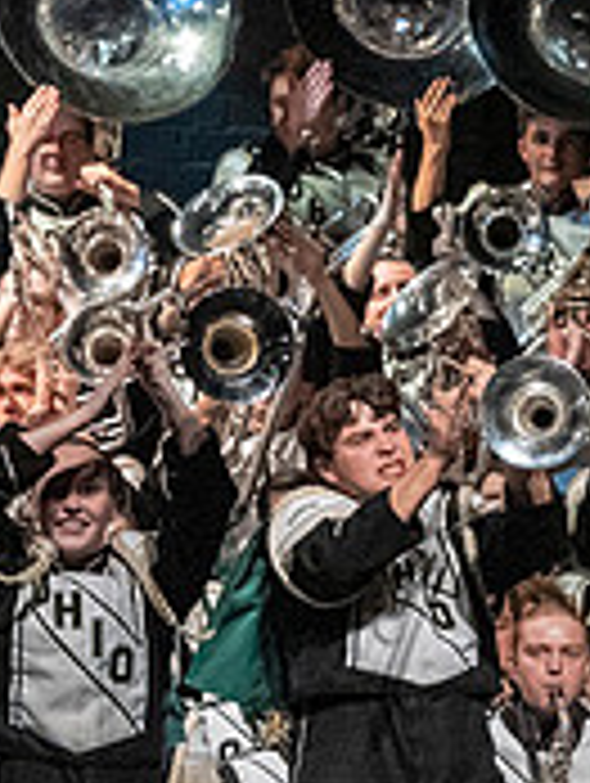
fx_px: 13579
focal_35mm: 599
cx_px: -423
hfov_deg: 2.5
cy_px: 698
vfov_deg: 3.3
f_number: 4
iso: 4000
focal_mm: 125
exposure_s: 1/500
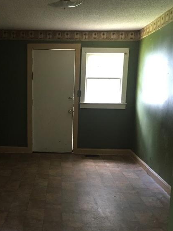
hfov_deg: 35.5
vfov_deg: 46.6
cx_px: 54
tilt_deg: -9.4
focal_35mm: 40
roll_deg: -0.1
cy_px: 137
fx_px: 266
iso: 250
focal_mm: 4.15
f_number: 2.2
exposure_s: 1/20
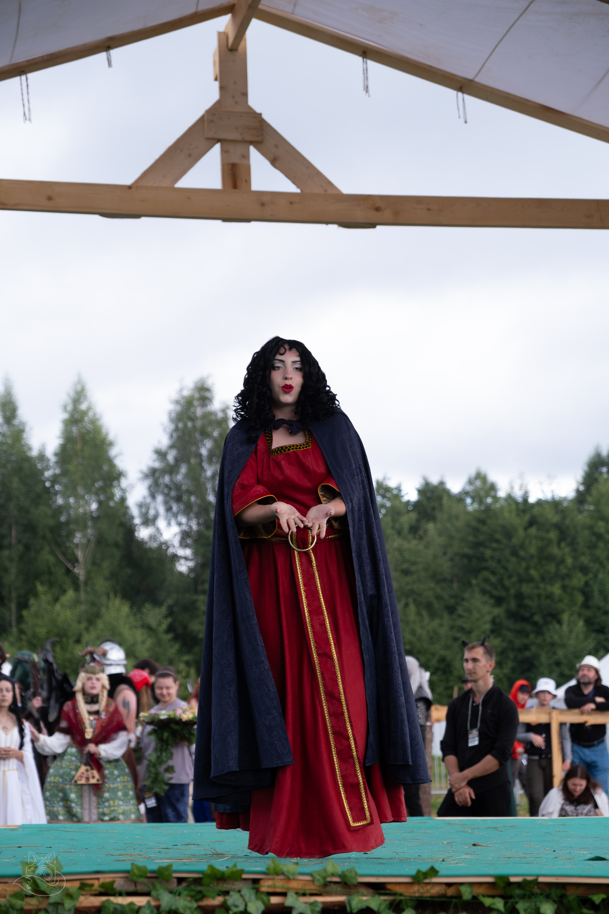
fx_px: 1954
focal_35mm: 77
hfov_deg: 17.7
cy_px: 457
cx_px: 304
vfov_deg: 26.3
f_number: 3.6
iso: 800
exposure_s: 1/800
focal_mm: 51.6
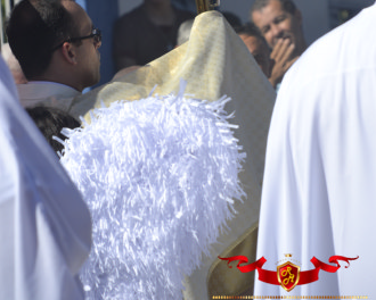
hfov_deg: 6.7
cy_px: 48
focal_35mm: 288
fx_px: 3202
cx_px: 189
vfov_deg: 5.4
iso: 100
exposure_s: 1/640
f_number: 6.3
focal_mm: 135
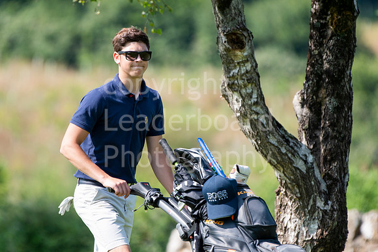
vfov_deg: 2.2
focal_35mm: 630
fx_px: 6616
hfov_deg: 3.3
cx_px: 189
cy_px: 126
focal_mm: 420
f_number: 5.6
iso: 500
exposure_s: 1/800
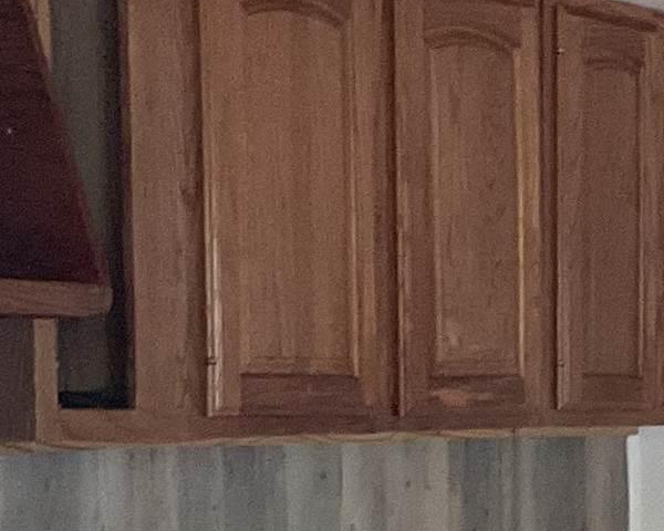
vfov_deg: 10.6
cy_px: 499
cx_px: 903
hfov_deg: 12.8
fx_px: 2850
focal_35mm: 145
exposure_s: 1/60
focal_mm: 3
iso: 200
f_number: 1.8
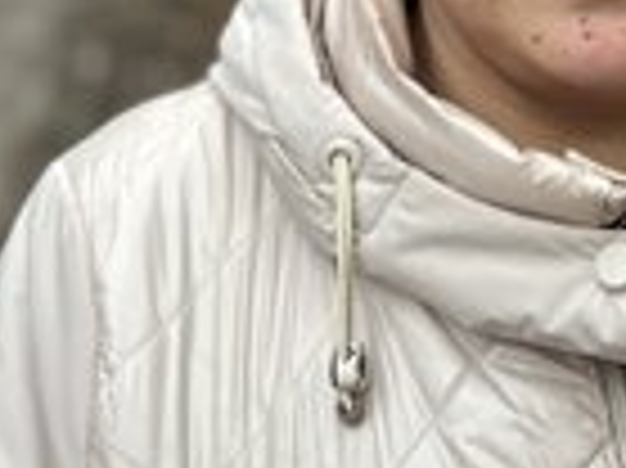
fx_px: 1355
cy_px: -27
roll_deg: +0.0
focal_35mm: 75
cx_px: 554
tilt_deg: -10.7
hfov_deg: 25.3
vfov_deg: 18.9
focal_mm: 5.7
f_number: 1.5
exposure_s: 1/121
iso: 100
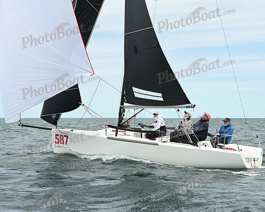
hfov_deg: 19.8
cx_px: 129
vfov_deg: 15.9
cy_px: 106
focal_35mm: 97
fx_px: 761
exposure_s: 1/1000
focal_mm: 85
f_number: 7.1
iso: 320
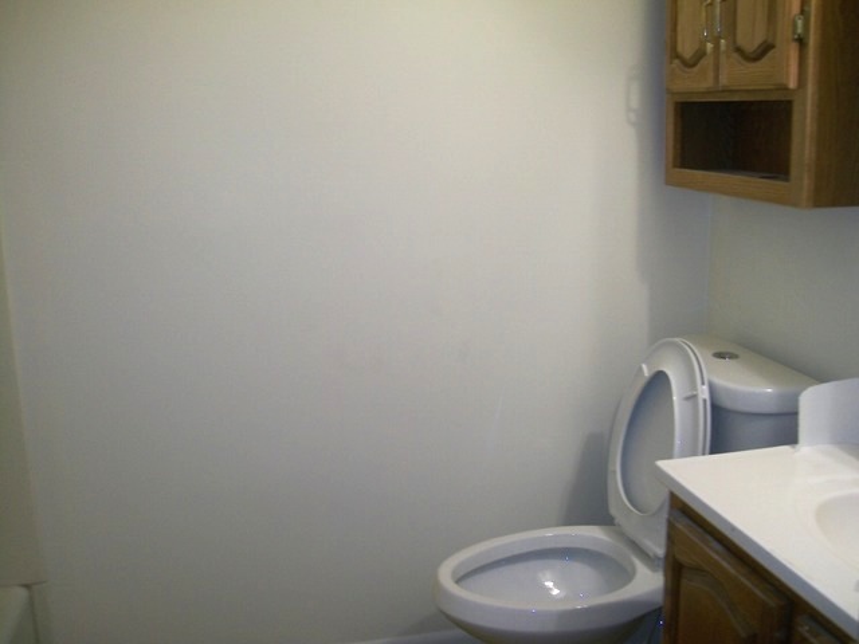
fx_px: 893
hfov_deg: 51.4
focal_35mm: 36
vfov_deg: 39.7
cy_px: 322
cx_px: 430
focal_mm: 6
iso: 80
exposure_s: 1/30
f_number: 2.7
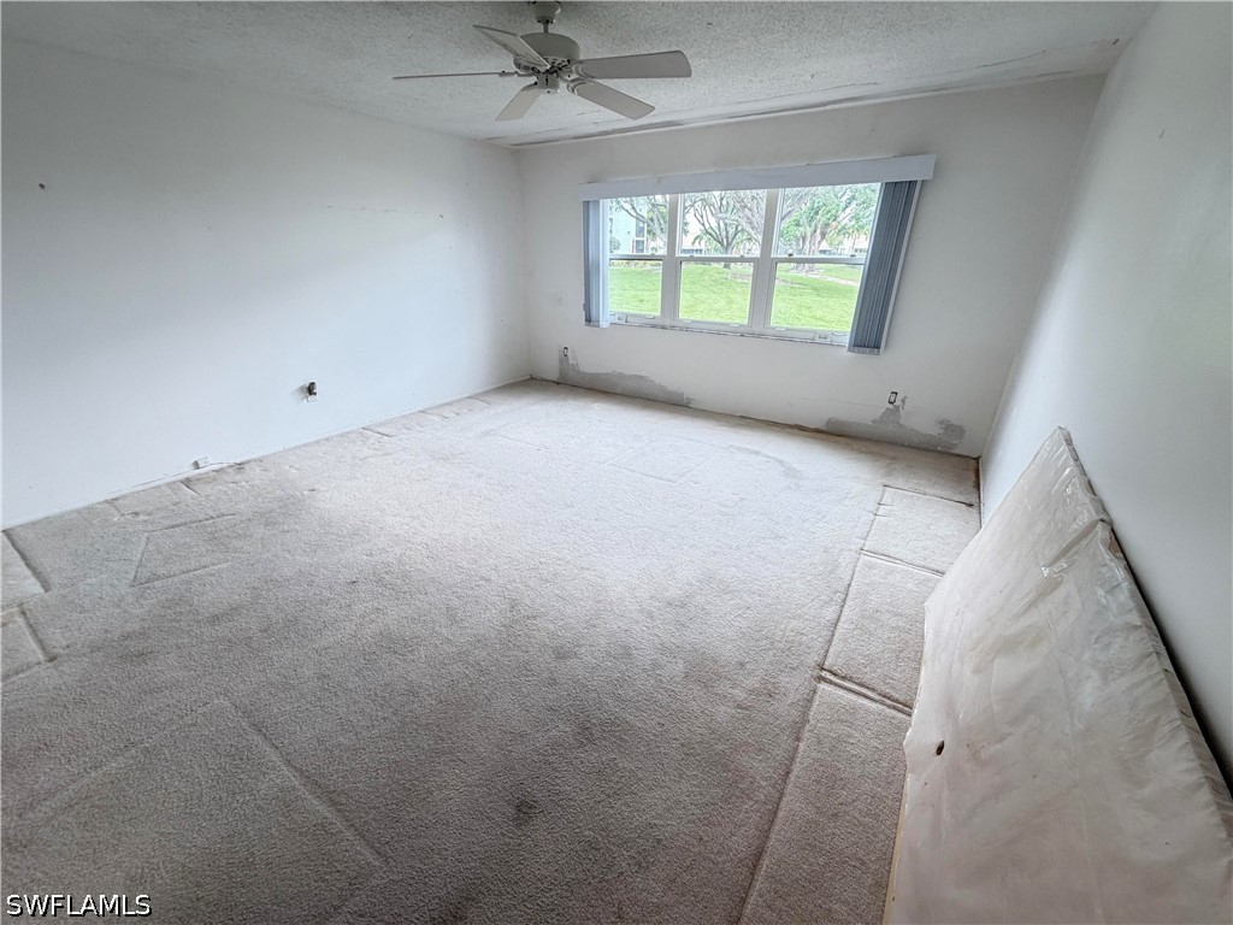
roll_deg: +0.1
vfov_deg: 85.7
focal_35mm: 14
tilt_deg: -22.3
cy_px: 462
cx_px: 616
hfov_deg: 102.1
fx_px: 499
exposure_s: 1/120
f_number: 2.2
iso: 250
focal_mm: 2.22
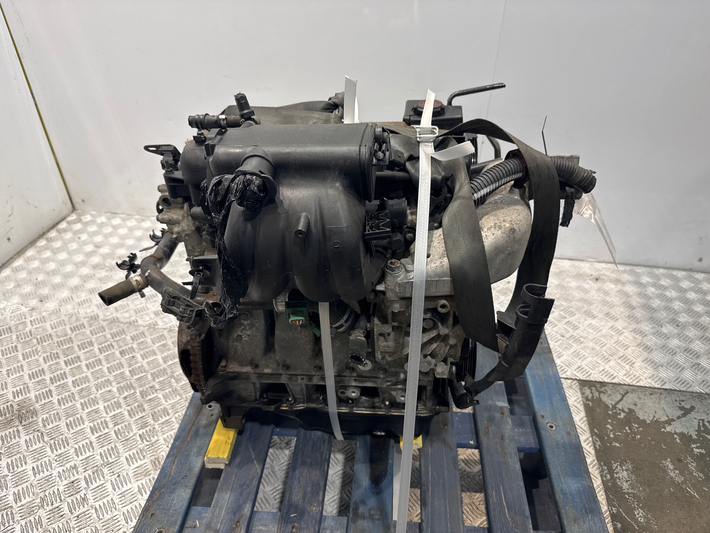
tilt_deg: -37.2
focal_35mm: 24
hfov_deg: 71.6
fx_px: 492
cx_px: 355
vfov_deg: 56.8
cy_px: 266
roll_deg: -1.2
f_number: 1.78
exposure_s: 1/100
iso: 80
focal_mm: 6.76
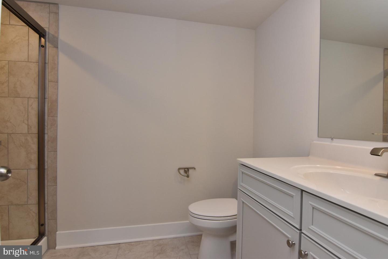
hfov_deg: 90.0
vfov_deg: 67.5
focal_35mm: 18
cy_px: 130
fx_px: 194
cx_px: 194
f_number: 10
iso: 800
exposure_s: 1/80
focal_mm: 12
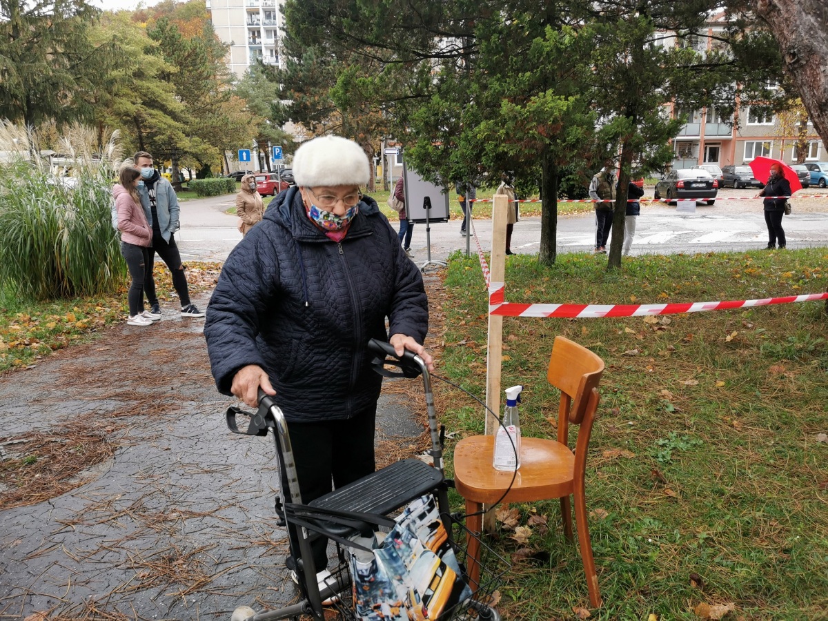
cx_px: 414
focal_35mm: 27
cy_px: 310
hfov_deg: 65.3
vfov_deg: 51.4
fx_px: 646
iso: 50
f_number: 1.6
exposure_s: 1/127
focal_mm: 5.56
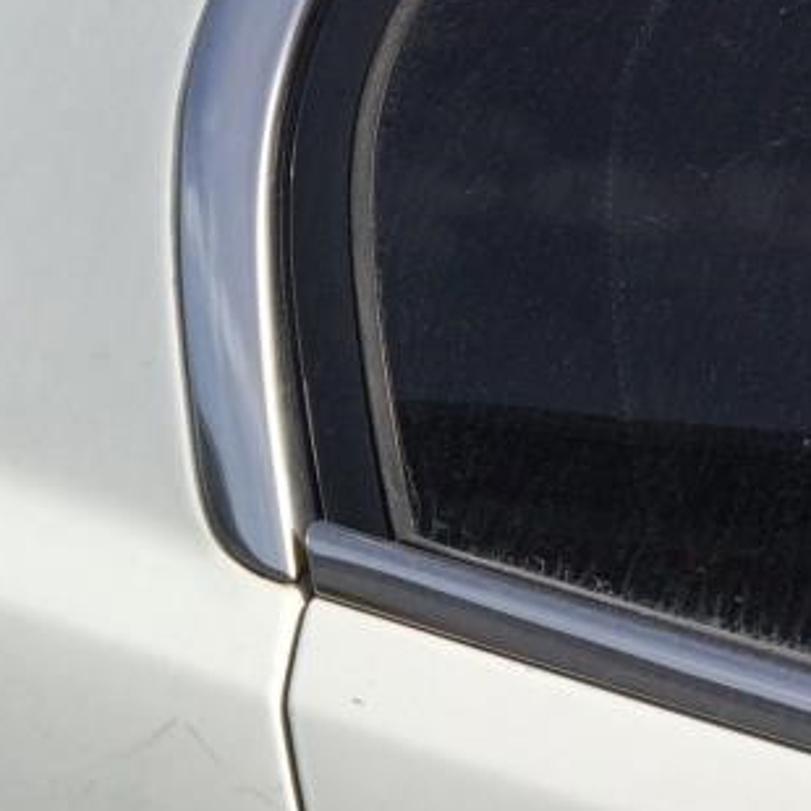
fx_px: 2810
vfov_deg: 16.2
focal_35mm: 106
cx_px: -434
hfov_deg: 15.1
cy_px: 759
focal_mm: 4.15
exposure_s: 1/2740
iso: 32
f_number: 2.2
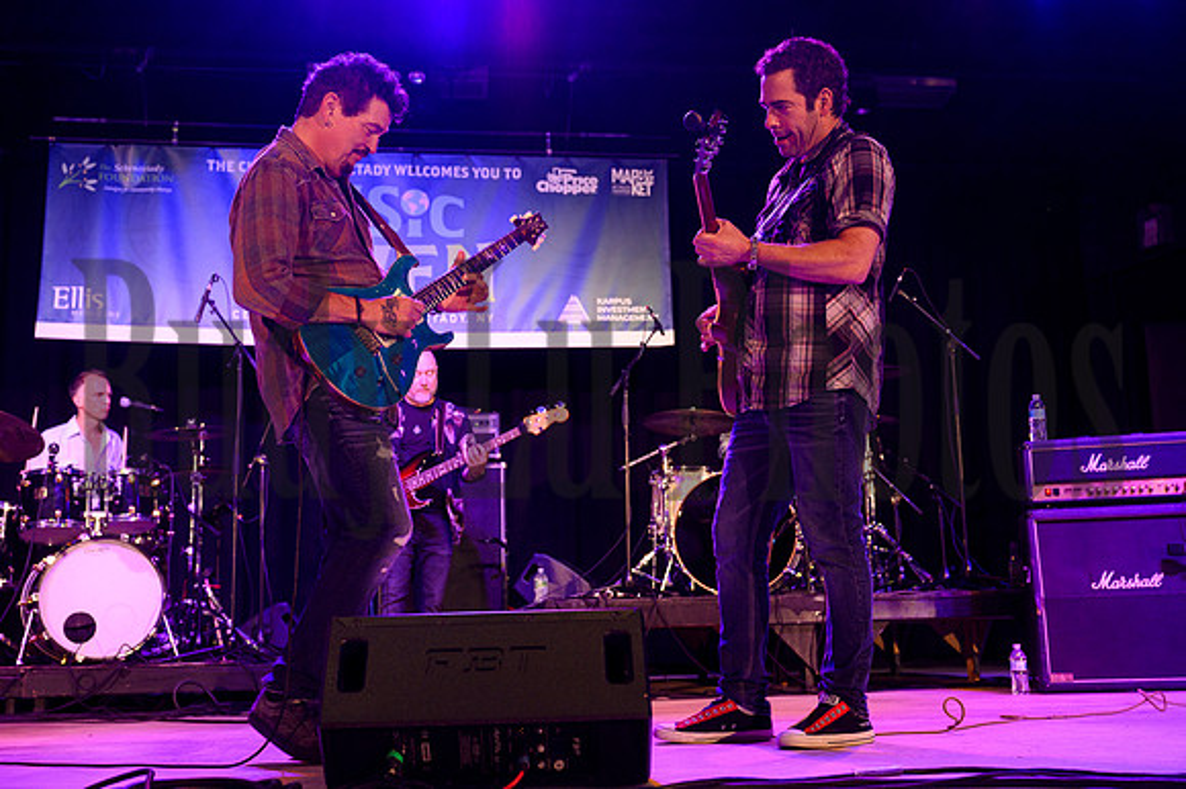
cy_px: 394
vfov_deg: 32.6
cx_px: 593
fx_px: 1350
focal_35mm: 41
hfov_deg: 47.4
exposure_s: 1/125
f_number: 4
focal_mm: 41
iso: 2500
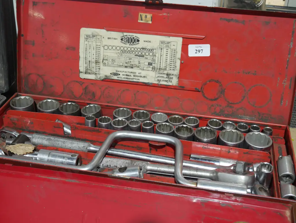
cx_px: 148
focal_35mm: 48
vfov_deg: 30.3
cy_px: 112
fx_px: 411
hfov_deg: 39.6
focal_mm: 24
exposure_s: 1/60
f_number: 5.2
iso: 1600
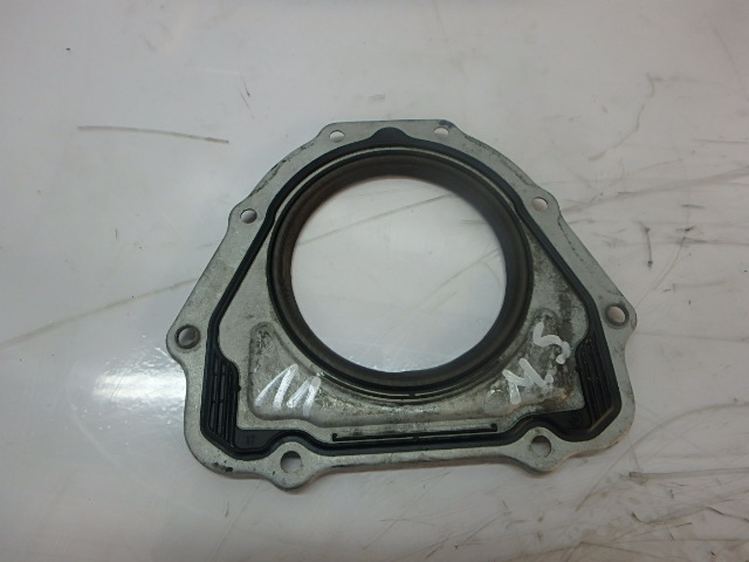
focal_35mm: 21
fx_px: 454
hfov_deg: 79.0
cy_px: 281
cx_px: 374
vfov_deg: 63.4
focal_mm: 3.7
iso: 125
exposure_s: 1/80
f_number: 3.5
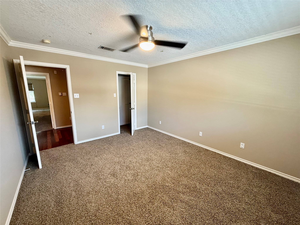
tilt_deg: -10.0
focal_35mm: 14
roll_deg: +0.0
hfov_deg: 102.1
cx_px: 150
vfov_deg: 85.7
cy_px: 112
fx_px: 121
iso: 200
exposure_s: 1/60
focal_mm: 2.22
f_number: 2.2
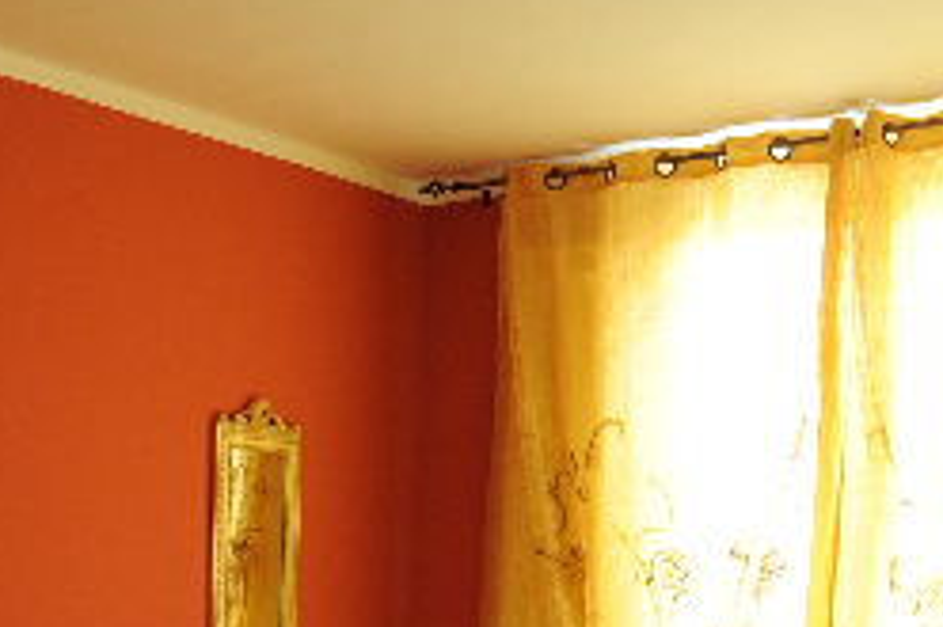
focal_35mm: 62
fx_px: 1623
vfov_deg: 20.4
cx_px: 156
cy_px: 756
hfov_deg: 31.4
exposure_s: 1/50
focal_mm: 24
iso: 1250
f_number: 7.1
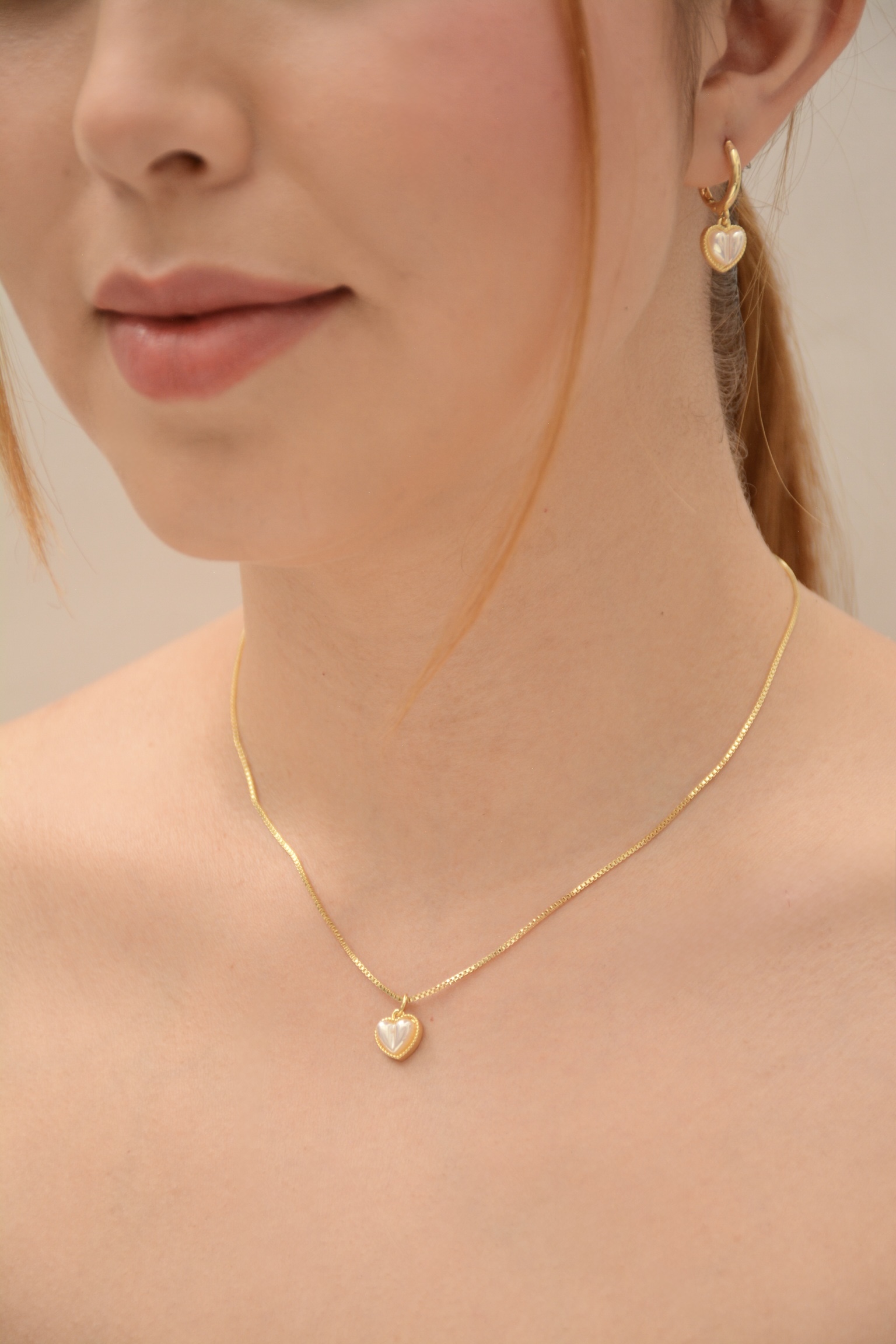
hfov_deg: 11.4
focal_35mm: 120
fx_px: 4480
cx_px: 448
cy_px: 672
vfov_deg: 17.1
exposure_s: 1/500
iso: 500
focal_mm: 80
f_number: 5.6
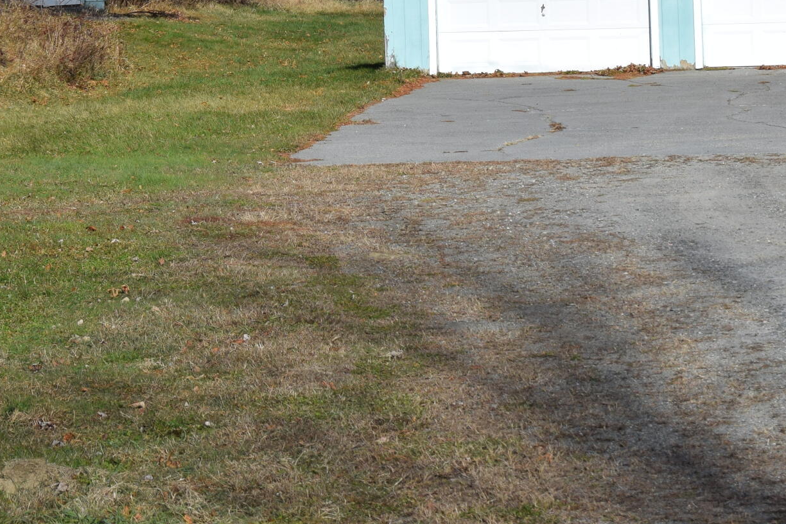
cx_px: 629
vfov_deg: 9.2
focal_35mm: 147
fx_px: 3209
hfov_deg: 13.9
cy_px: -63
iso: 200
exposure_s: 1/500
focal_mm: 40
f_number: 11
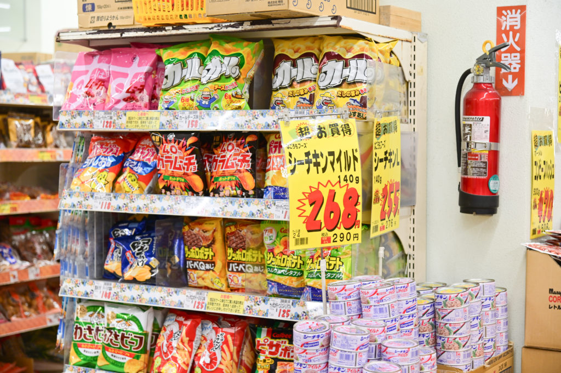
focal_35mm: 66
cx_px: 280
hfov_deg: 30.5
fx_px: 1028
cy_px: 186
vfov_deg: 20.6
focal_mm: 66
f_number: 4
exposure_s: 1/80
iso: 280
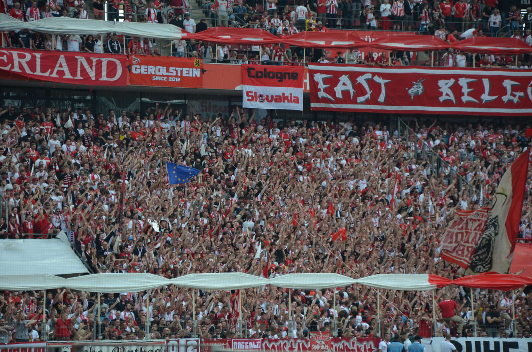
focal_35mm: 158
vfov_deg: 8.7
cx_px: 266
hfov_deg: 13.1
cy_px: 176
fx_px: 2323
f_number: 5.6
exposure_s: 1/500
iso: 320
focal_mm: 105
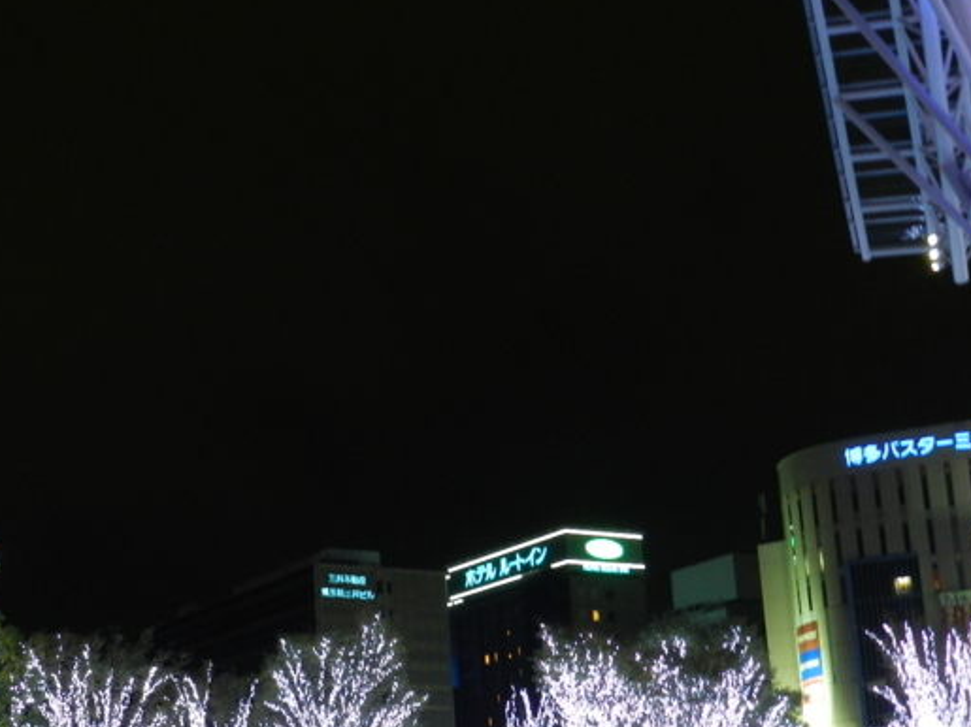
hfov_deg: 32.1
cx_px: 243
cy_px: 542
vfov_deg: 24.5
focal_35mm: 59
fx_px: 1655
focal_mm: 6.7
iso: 400
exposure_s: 1/8
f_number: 4
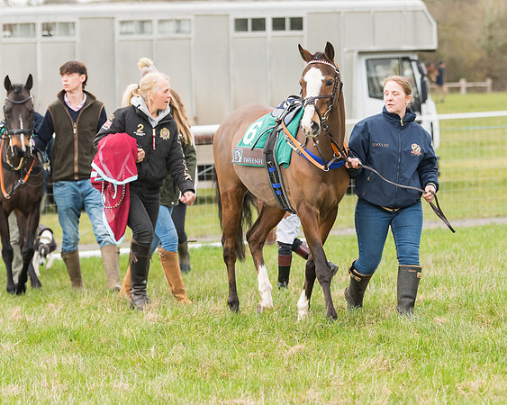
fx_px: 3294
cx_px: 254
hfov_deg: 8.8
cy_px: 202
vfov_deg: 7.0
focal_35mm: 220
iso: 400
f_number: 4
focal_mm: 130
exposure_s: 1/1250
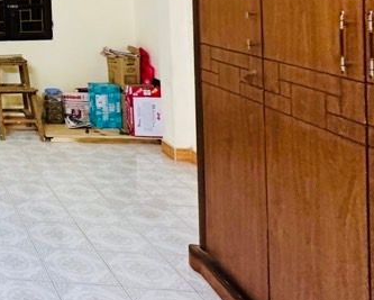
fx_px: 465
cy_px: 1
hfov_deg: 28.7
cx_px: -183
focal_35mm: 42
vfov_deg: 32.8
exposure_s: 1/50
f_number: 2.2
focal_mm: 2.22
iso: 640
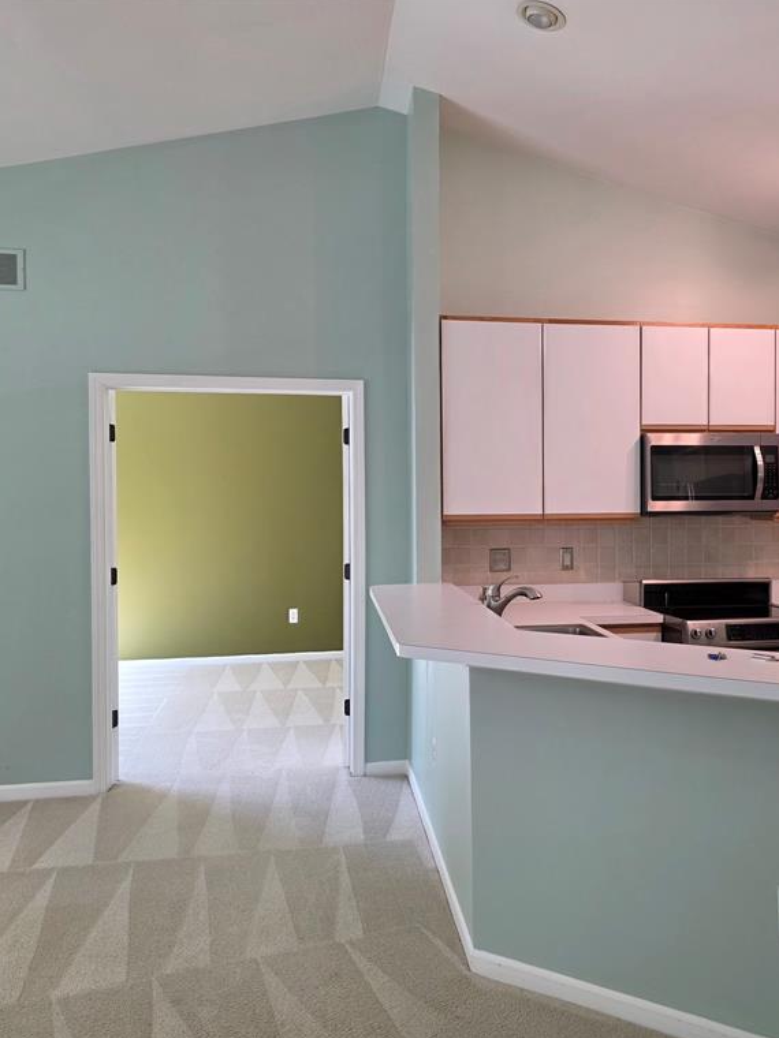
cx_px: 492
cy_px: 519
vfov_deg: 58.4
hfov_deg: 45.0
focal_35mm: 31
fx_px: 930
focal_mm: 6.3
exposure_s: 1/120
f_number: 1.7
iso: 125
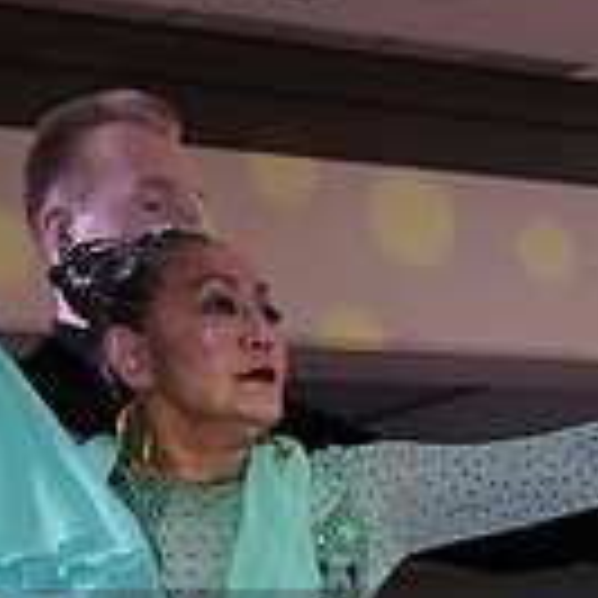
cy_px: 742
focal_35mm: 141
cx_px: 353
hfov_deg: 12.4
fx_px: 2756
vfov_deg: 12.1
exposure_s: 1/250
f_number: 5.6
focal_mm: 38
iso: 2500
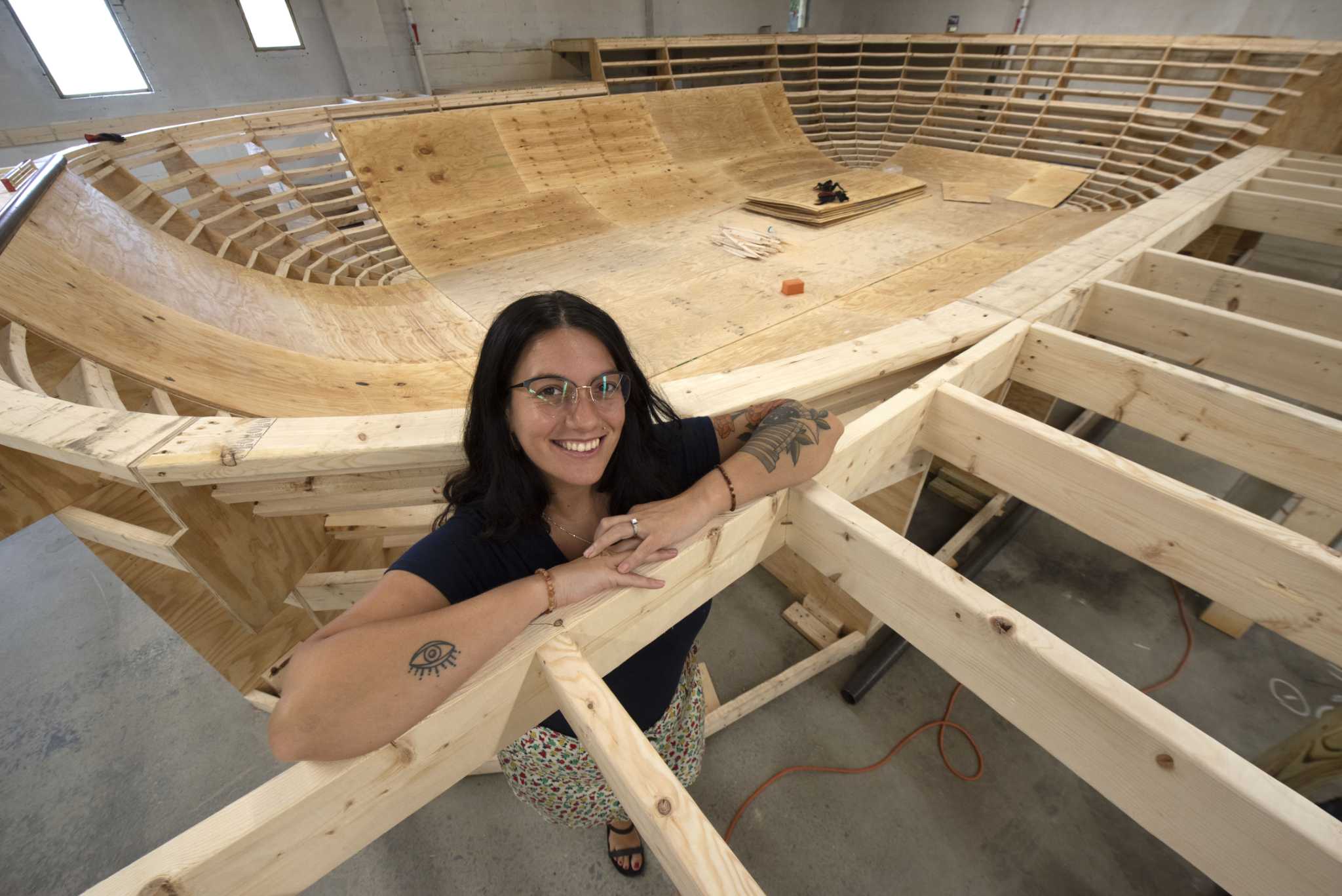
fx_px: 522
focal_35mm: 14
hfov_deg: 104.2
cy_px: 448
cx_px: 671
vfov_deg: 81.3
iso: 1000
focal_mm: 14
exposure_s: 1/60
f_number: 9
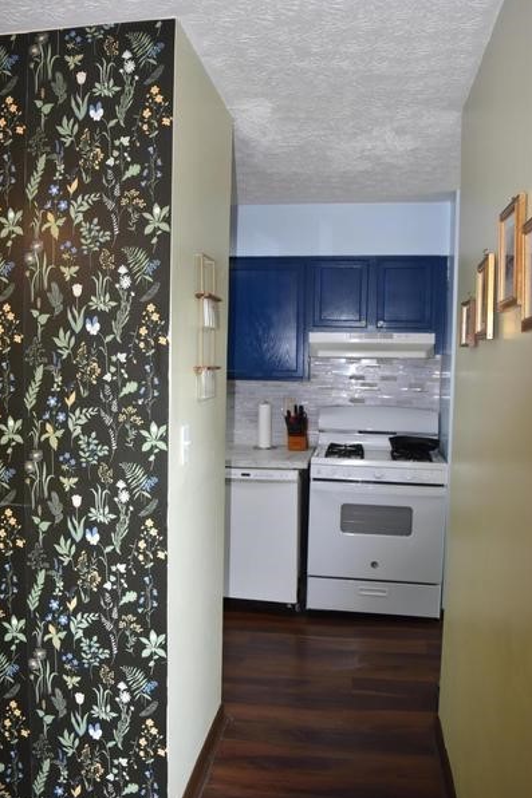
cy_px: 398
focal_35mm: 29
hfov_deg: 44.9
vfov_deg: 63.7
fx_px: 643
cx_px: 253
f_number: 4.5
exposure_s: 1/80
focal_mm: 18
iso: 800
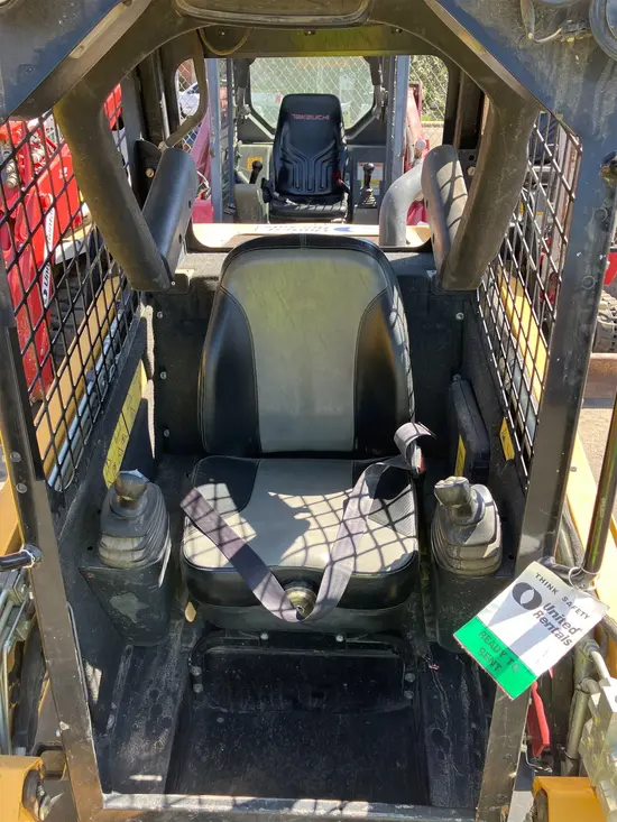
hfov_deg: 49.8
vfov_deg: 63.4
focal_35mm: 28
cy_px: 411
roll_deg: -0.9
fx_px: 665
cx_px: 308
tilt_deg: -24.5
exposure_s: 1/190
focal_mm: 3.99
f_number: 1.8
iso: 32
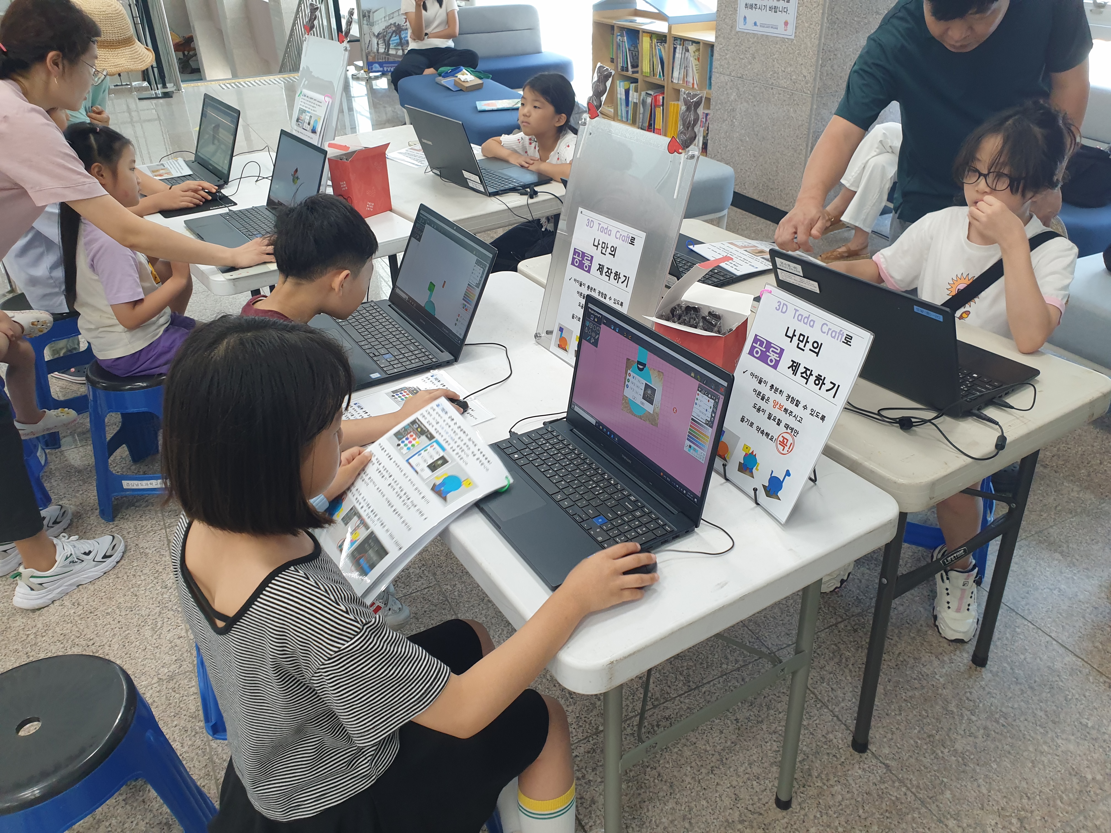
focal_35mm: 26
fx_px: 834
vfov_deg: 53.1
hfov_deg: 67.3
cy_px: 416
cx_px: 556
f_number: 2.4
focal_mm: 4.3
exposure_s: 1/60
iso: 125
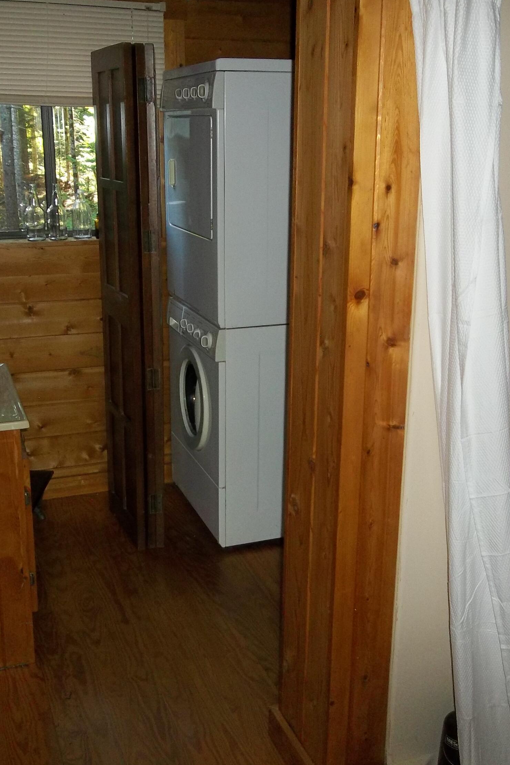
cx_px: 236
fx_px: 807
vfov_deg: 50.7
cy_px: 385
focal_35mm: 38
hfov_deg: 35.0
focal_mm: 4.9
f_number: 3.5
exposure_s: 1/30
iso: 160
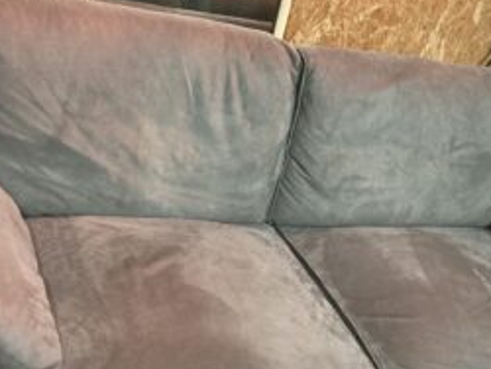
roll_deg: -22.7
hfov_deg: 34.3
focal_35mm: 56
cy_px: 276
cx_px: 283
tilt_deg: -33.3
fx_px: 795
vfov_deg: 25.8
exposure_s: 1/33
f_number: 1.8
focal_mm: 3.99
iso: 320
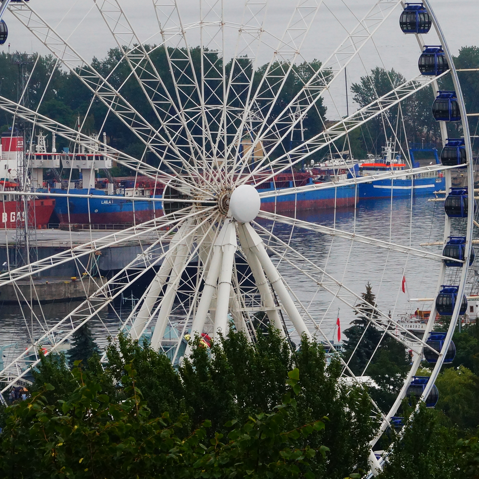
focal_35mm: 391
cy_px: 205
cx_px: 468
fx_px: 6121
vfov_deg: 4.5
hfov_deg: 4.5
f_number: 16
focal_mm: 130
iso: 640
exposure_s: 1/80
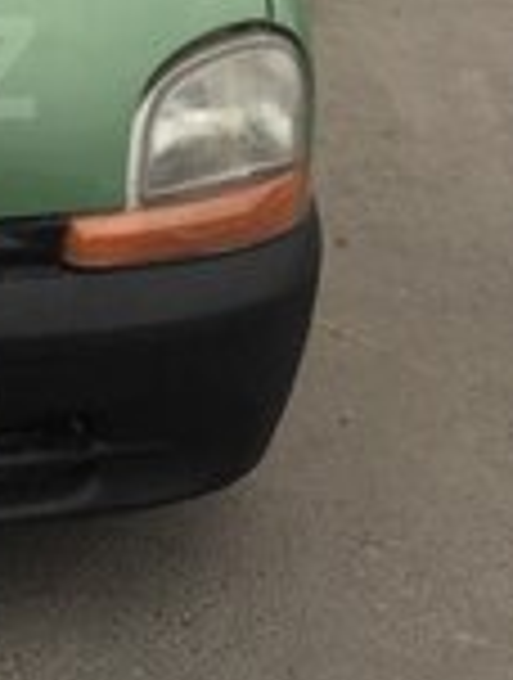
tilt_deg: -15.0
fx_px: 1869
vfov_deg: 20.2
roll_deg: -1.6
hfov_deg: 14.3
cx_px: -310
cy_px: 68
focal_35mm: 95
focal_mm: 4.15
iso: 32
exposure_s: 1/120
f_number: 2.2
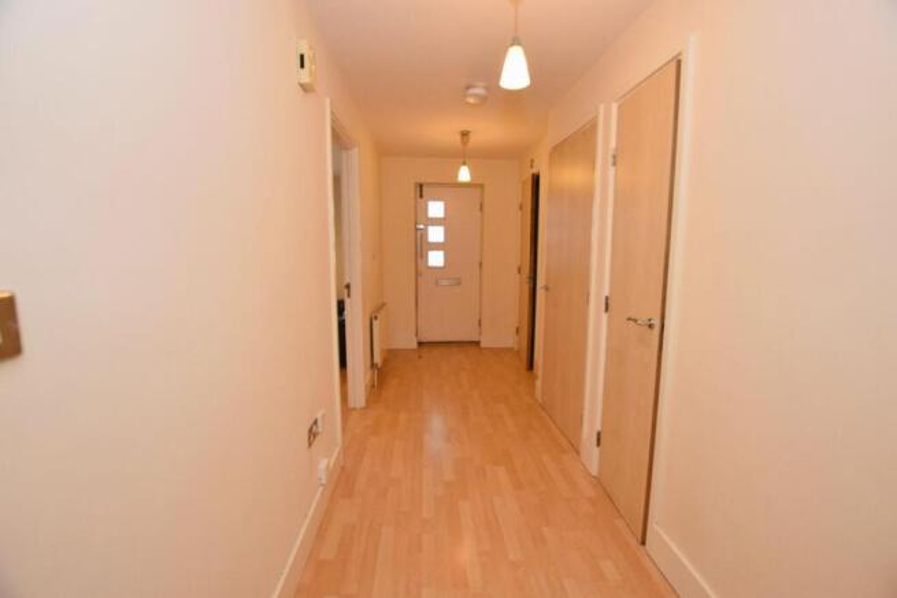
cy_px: 299
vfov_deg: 77.4
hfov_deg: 100.4
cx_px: 448
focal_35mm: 15
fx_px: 374
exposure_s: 1/125
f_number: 4
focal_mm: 10
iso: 1000
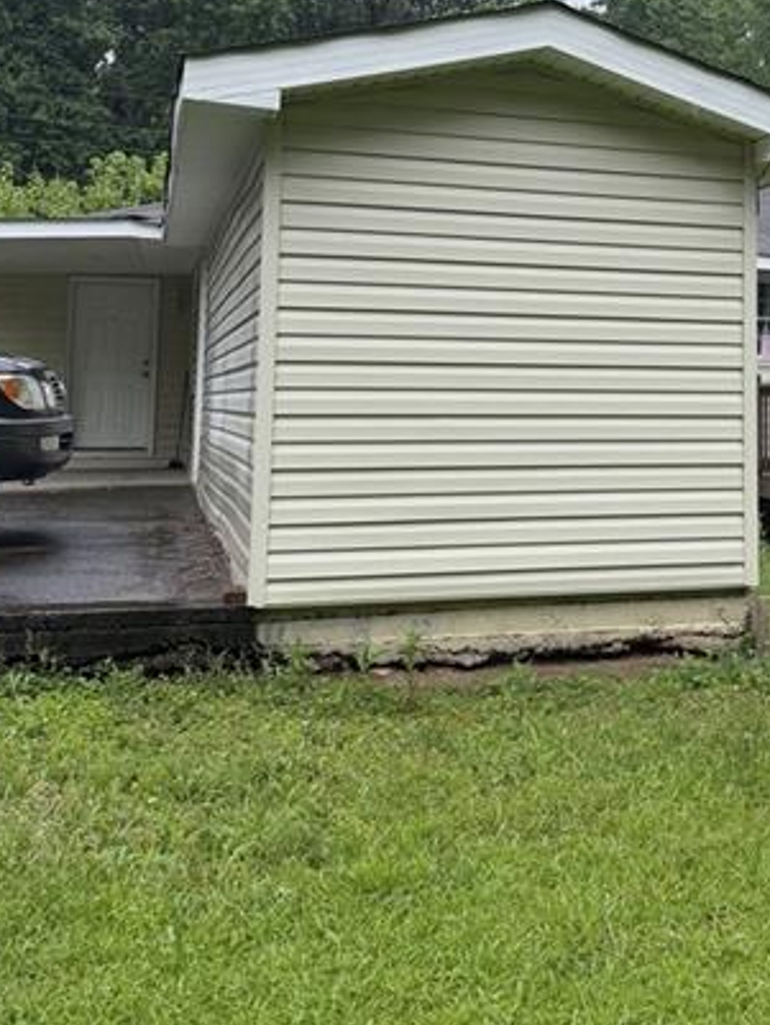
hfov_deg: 30.7
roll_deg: -1.2
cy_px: 289
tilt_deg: +4.7
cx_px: 619
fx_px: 1364
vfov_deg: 40.4
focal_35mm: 46
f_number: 1.78
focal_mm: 6.76
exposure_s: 1/909
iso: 100
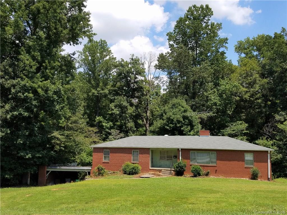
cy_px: 108
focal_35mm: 26
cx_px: 144
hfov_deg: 67.3
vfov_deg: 53.1
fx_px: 216
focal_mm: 4.2
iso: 50
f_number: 1.7
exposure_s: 1/2168
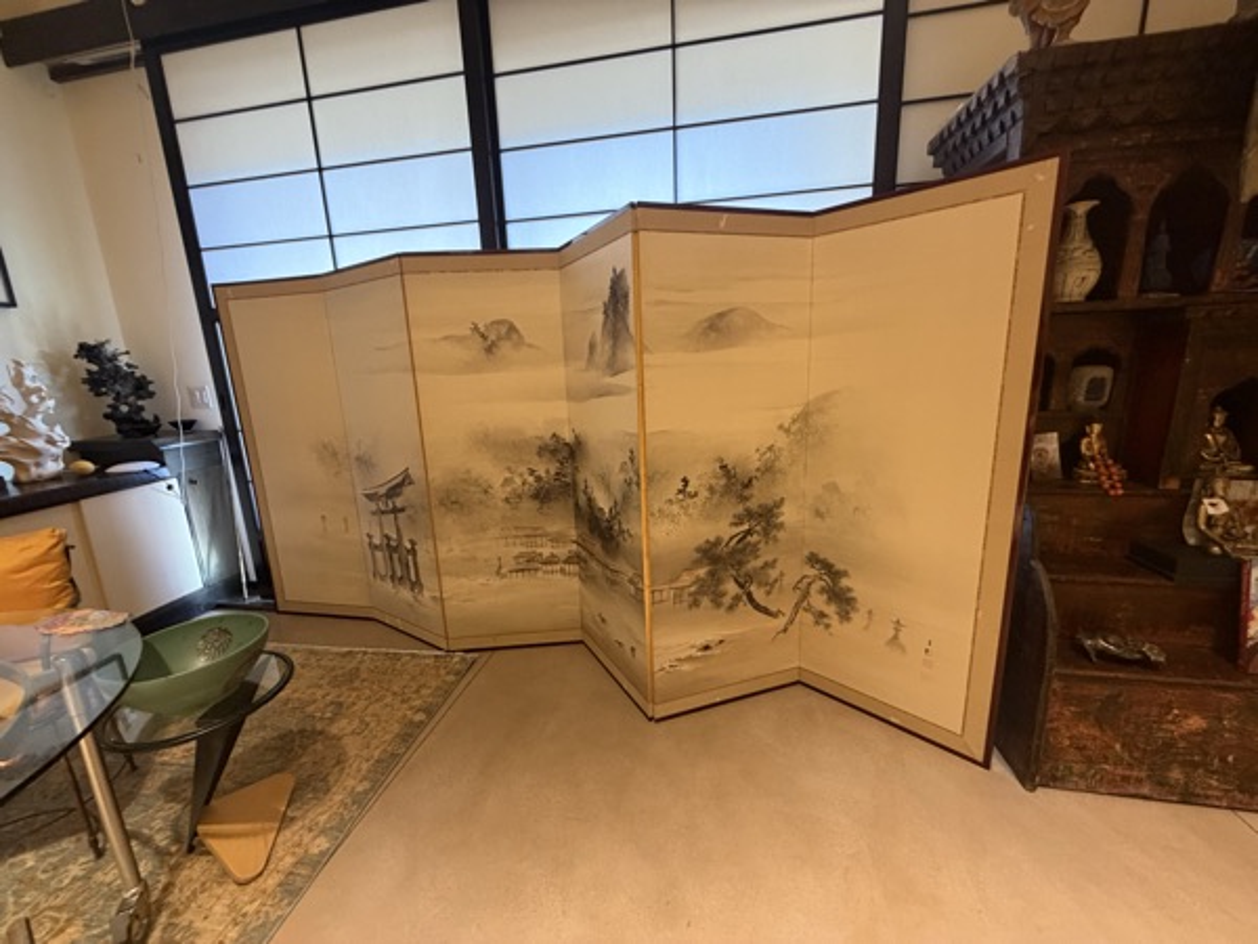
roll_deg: +1.9
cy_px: 472
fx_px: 509
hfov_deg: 102.1
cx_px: 629
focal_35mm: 14
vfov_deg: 85.7
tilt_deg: -12.5
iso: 400
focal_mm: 2.22
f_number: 2.2
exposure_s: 1/60
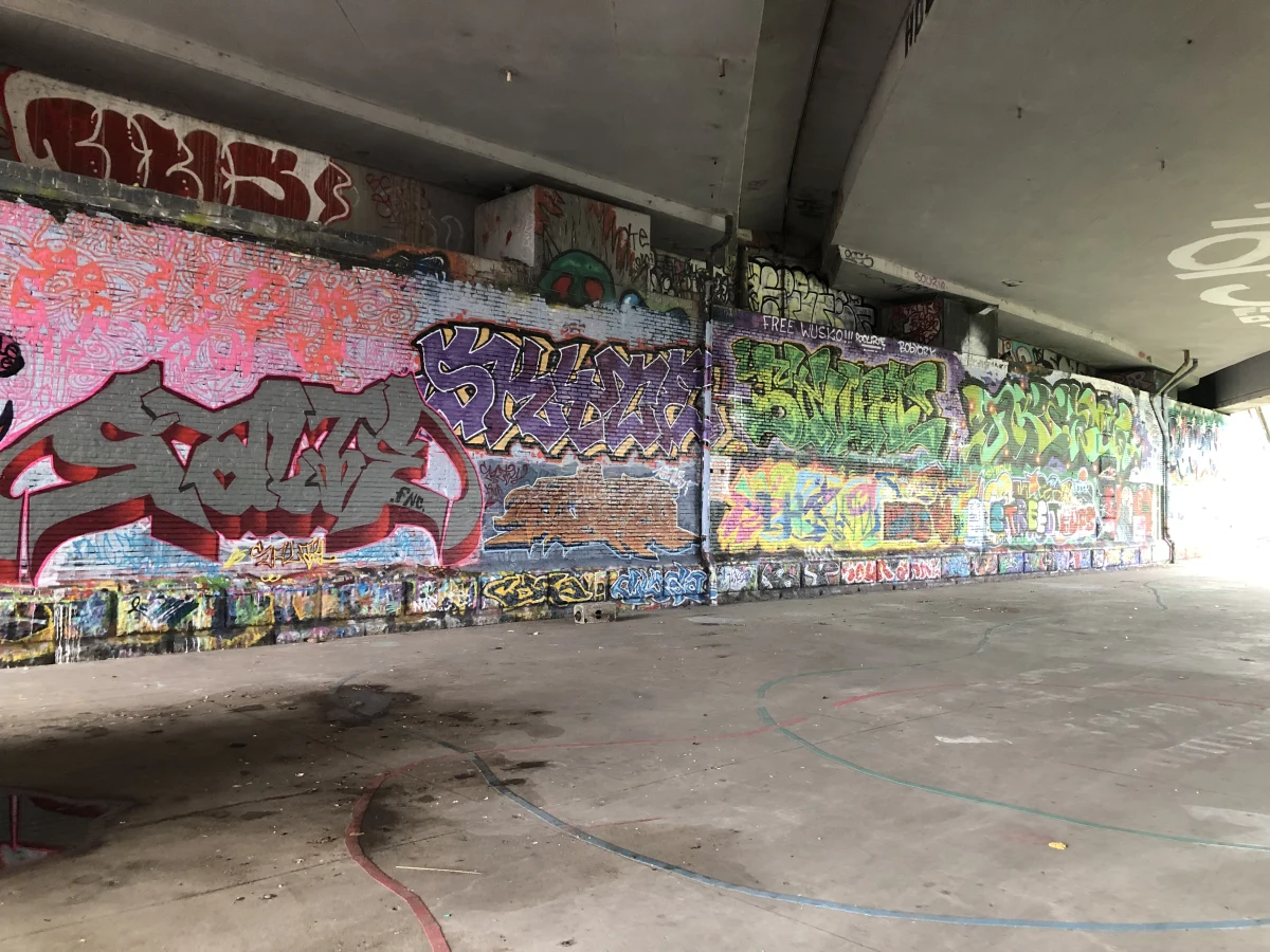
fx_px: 1027
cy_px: 476
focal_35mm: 28
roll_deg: +0.0
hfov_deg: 63.4
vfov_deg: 49.7
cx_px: 635
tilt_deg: +3.2
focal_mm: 4
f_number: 1.8
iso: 64
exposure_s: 1/15
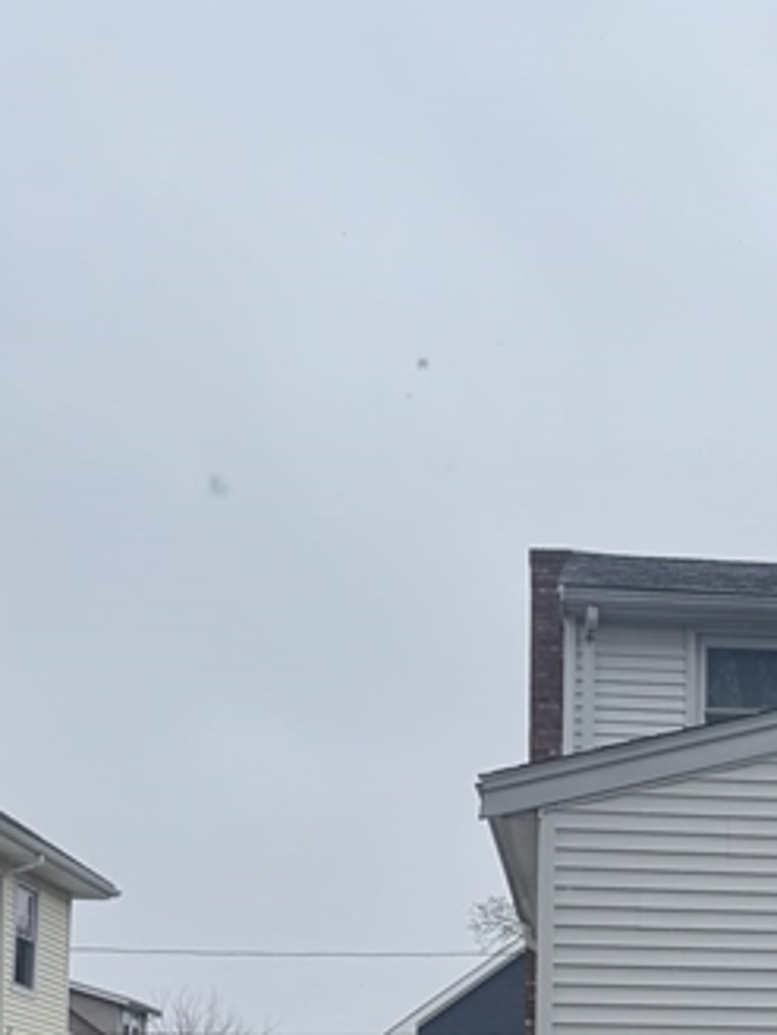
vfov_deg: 32.0
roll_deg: +1.4
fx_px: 1675
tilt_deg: +5.2
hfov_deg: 24.9
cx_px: 774
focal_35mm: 56
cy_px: 1000
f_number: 1.78
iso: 80
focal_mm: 6.76
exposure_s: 1/1560
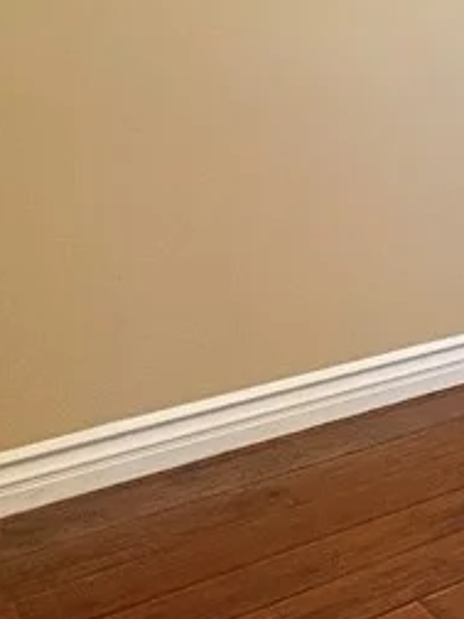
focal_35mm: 57
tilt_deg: +1.8
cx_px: 1174
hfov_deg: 14.2
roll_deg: +0.2
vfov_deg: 30.4
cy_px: -52
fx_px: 1019
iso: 200
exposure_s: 1/99
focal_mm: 2.22
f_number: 2.2
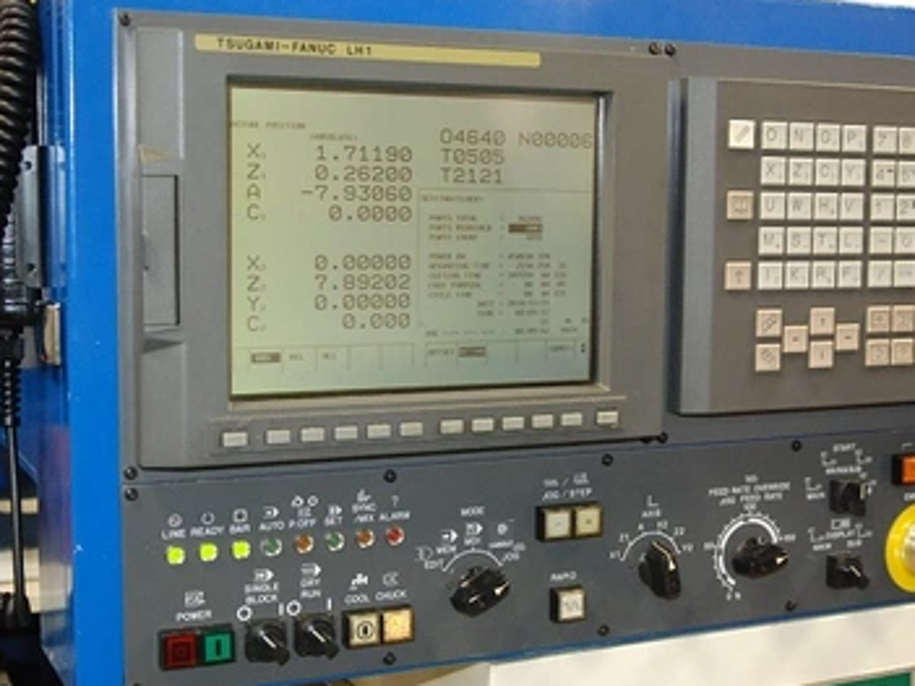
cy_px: 343
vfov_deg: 25.4
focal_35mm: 58
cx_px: 498
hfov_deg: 33.5
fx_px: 1521
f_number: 5.6
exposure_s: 1/60
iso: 1600
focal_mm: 35
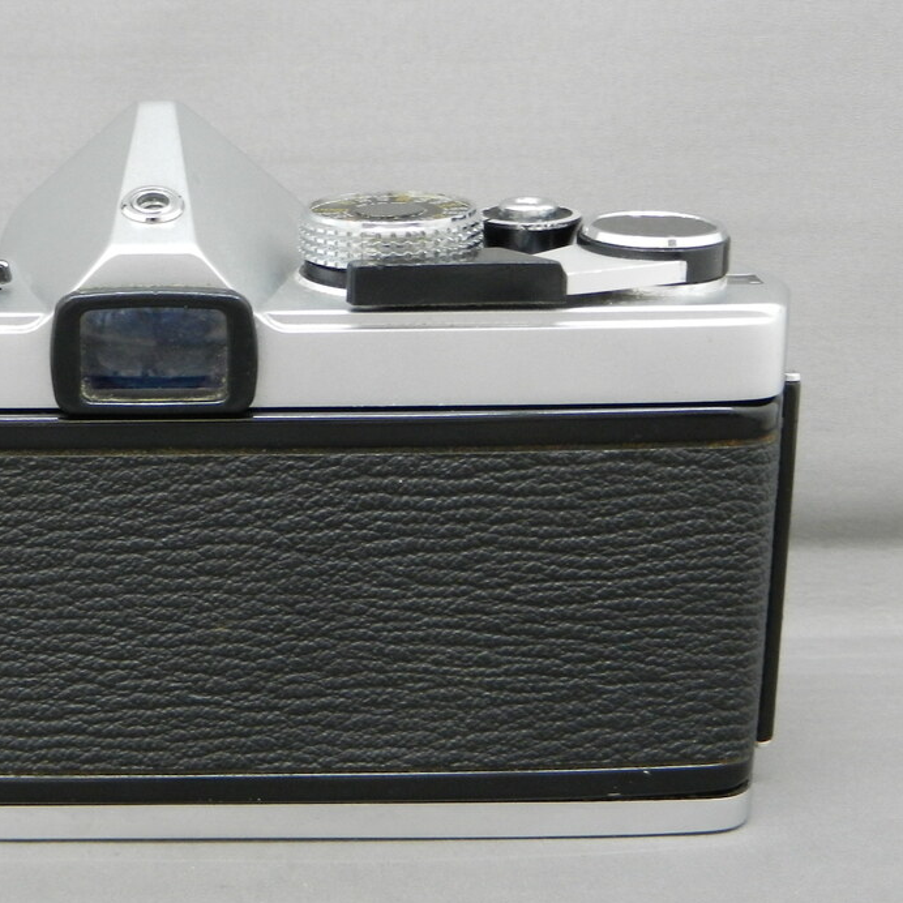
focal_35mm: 69
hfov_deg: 24.6
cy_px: 493
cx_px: 194
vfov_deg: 25.0
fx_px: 2036
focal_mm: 8.2
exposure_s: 1/20
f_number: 4.2
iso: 400
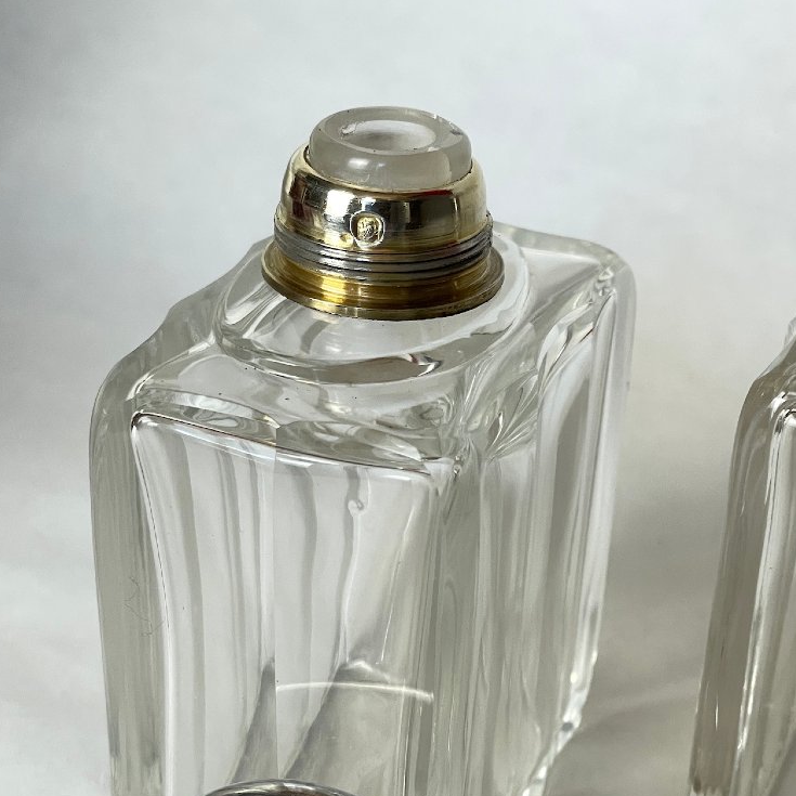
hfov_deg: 23.0
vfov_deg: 22.8
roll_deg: -3.0
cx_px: 462
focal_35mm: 75
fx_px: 1951
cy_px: 629
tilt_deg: -31.7
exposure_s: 1/99
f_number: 2
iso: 125
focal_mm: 6
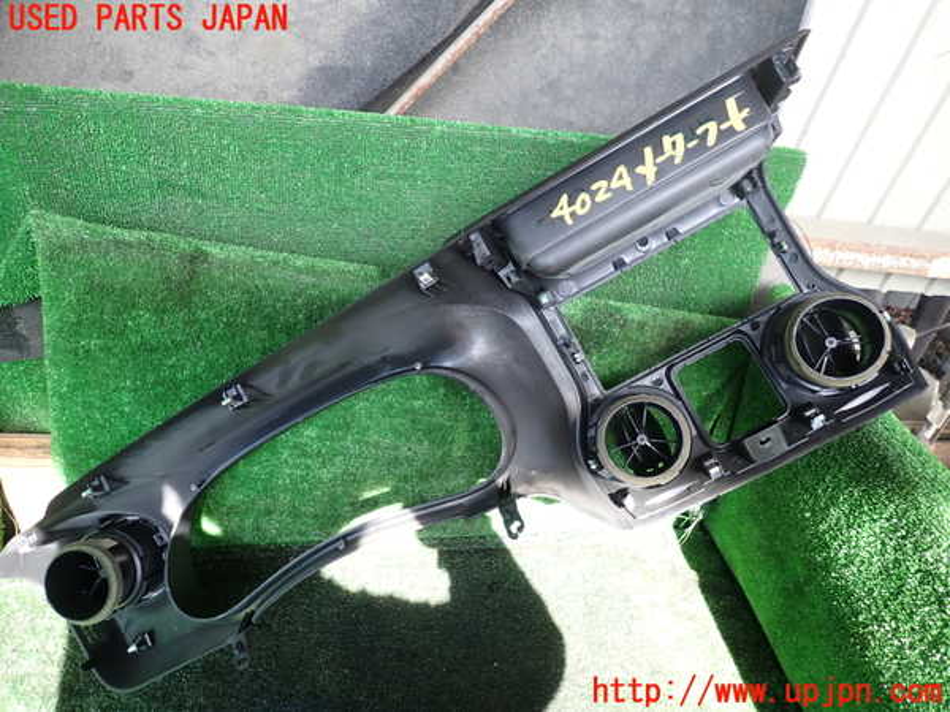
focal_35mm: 25
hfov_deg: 69.4
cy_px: 356
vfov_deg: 54.9
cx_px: 475
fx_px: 686
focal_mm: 4.5
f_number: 2
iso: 100
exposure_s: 1/100
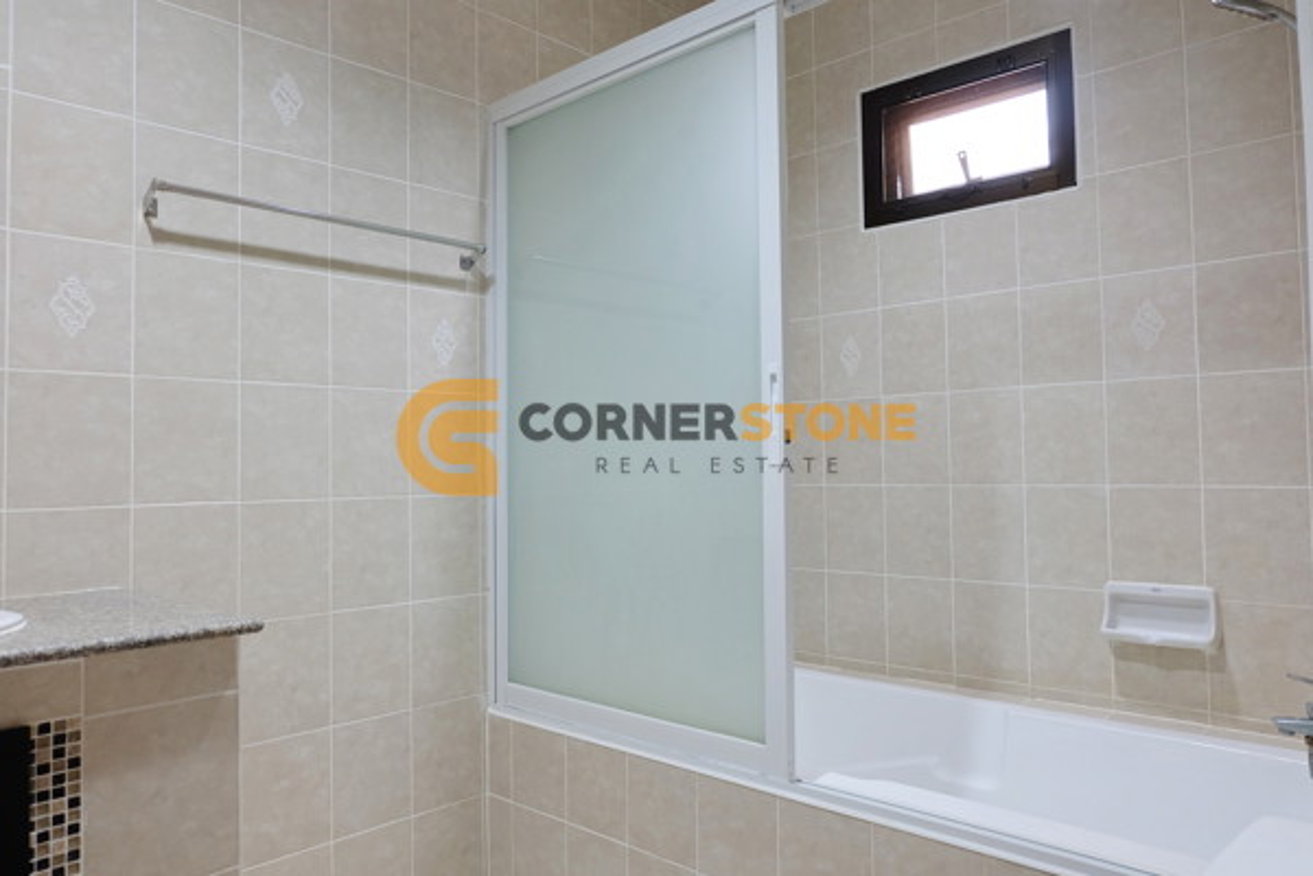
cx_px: 656
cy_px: 438
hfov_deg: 71.5
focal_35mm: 25
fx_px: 912
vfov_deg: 51.3
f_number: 3.5
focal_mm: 16.7
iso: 400
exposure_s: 1/30
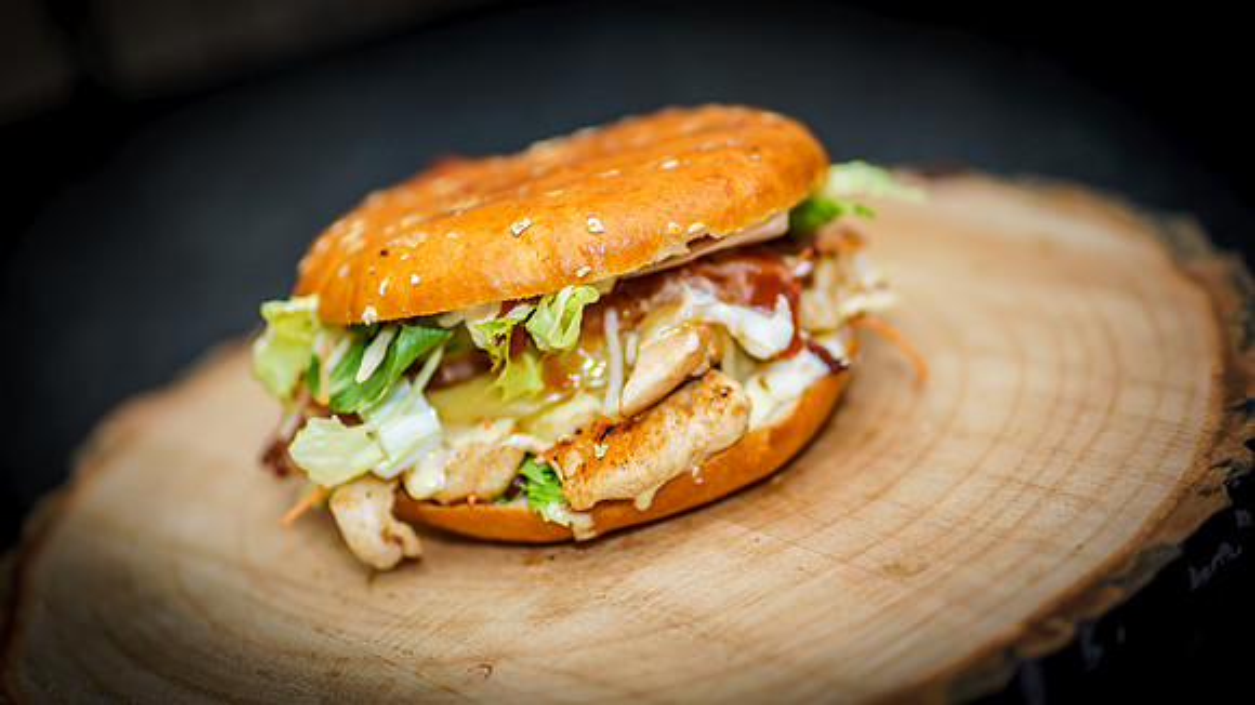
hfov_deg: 21.7
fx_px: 3277
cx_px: 616
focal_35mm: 98
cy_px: 372
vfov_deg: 12.3
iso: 100
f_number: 1.8
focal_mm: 85
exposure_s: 1/80
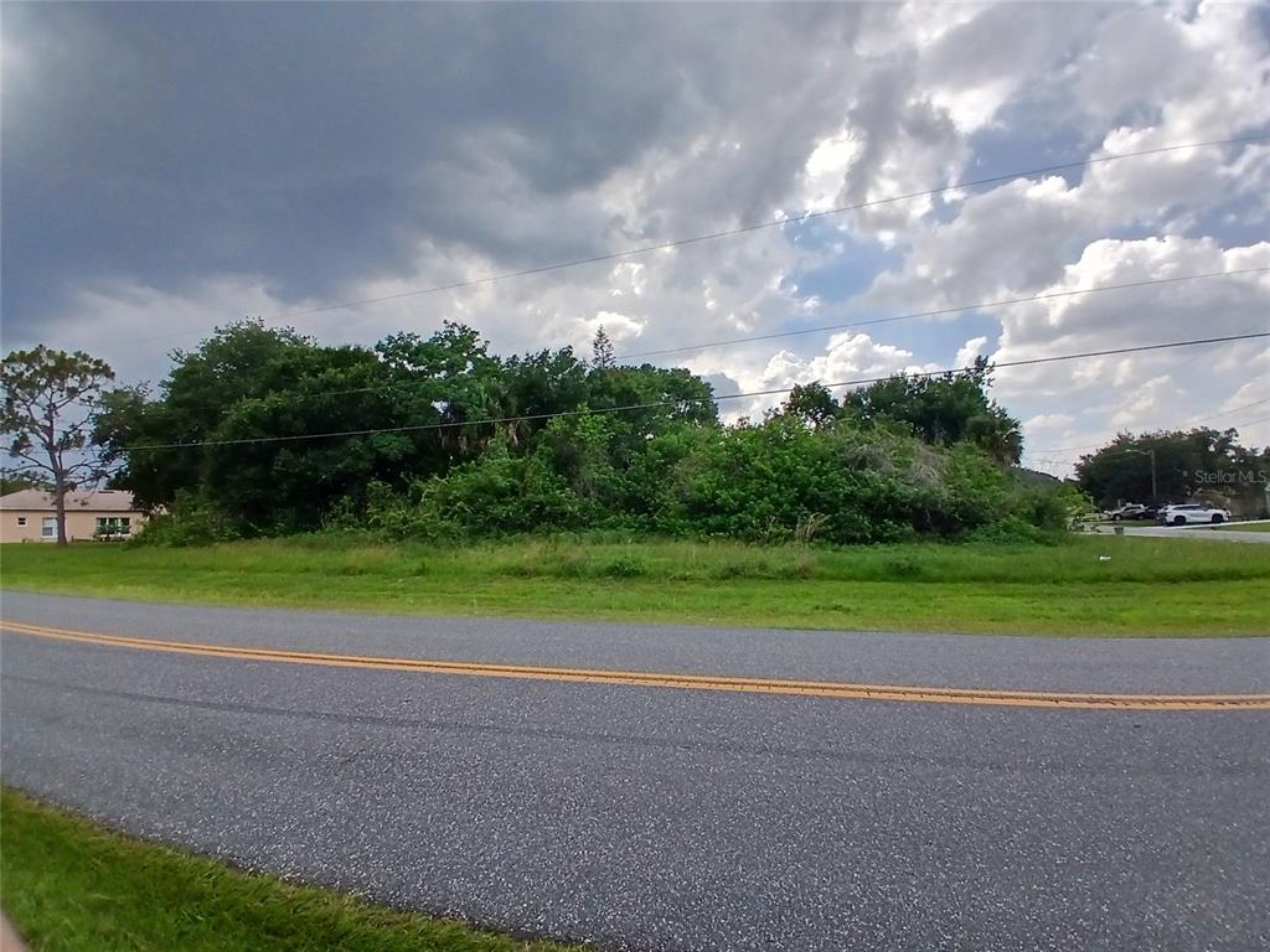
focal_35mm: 17
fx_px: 624
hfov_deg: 91.0
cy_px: 476
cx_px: 635
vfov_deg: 74.7
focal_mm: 1.4
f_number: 2.2
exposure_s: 1/1033
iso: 50
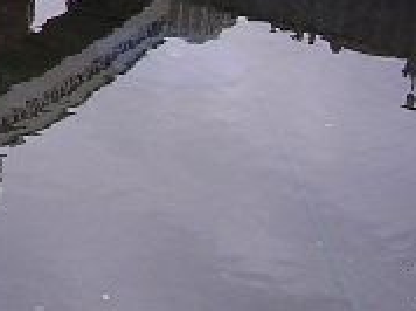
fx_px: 2052
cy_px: -236
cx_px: -442
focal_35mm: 171
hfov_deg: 10.5
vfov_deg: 8.4
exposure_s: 1/342
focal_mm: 5.8
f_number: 2.8
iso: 100
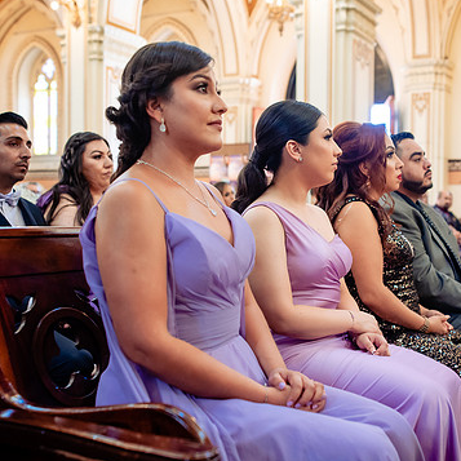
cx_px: 282
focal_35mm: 50
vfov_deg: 34.0
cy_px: 230
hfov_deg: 33.9
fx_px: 753
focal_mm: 35
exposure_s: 1/80
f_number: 3.2
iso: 1250
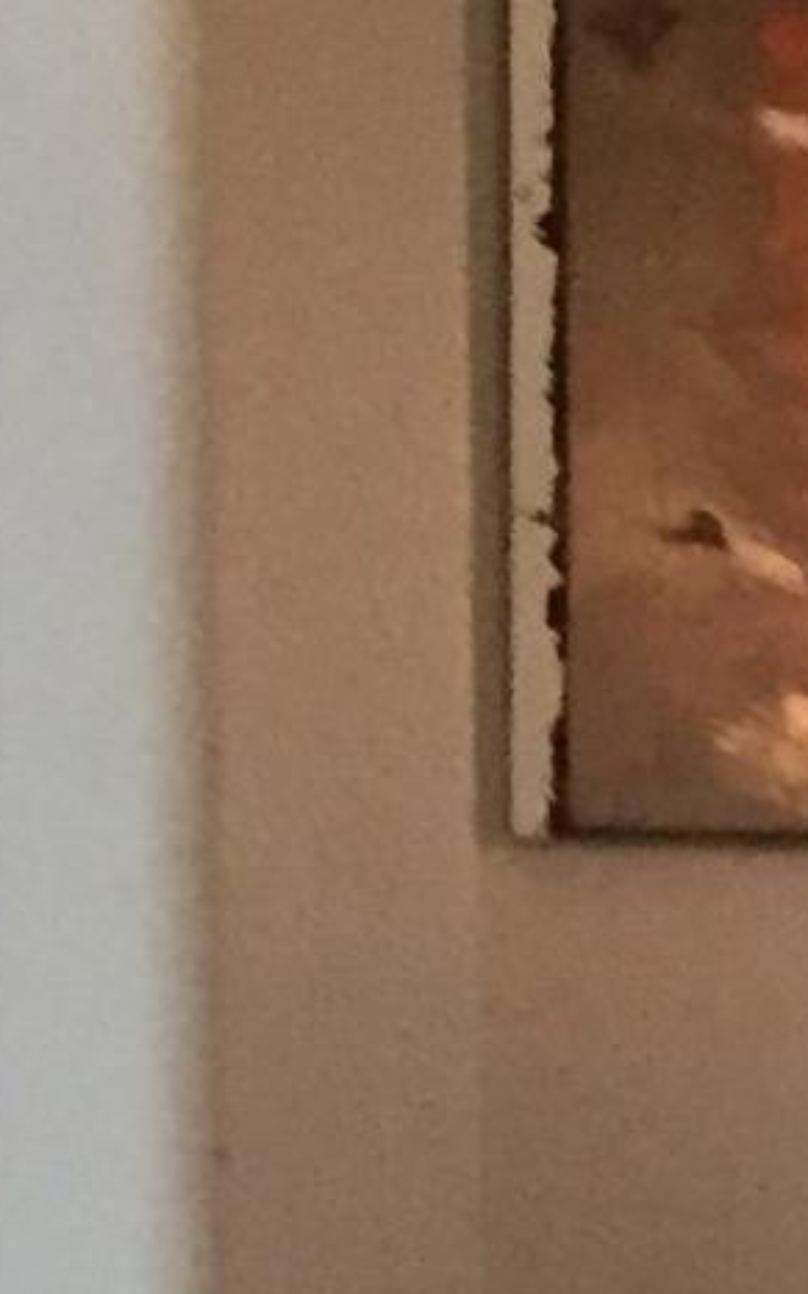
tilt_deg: -5.2
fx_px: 6980
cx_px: 3546
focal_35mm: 198
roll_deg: +0.2
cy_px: 1258
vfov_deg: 10.5
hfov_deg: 5.5
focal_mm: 4.15
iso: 250
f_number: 2.2
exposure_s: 1/30
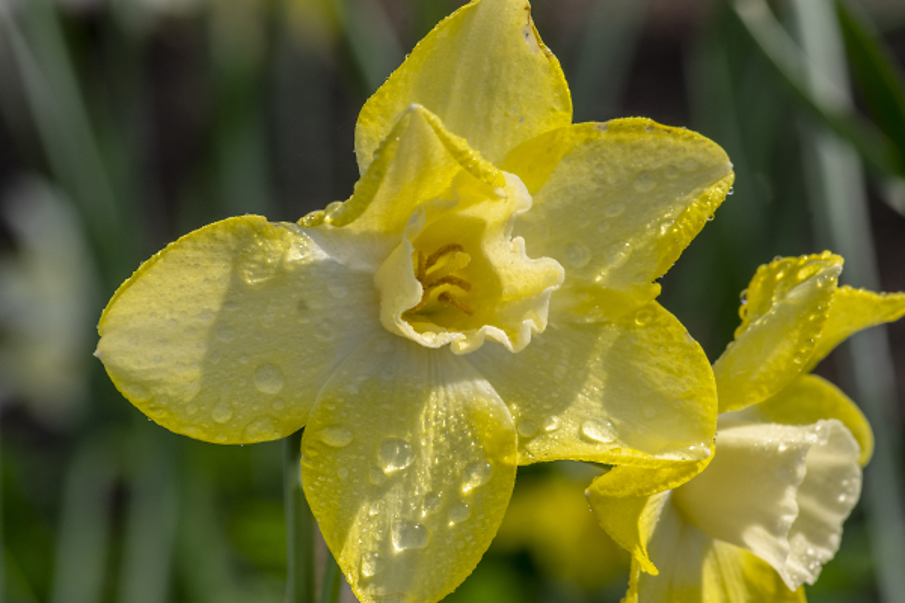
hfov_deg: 13.7
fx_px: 3771
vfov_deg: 9.1
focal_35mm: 150
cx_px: 452
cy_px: 302
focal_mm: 100
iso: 500
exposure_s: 1/200
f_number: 11
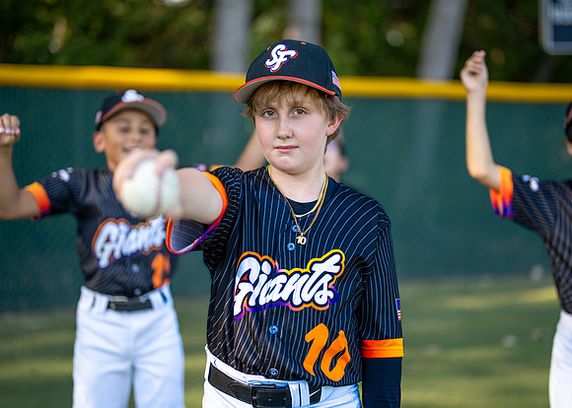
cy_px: 203
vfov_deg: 26.5
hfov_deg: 36.5
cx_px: 302
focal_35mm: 53
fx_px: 866
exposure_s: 1/2000
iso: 125
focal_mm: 50
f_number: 1.2
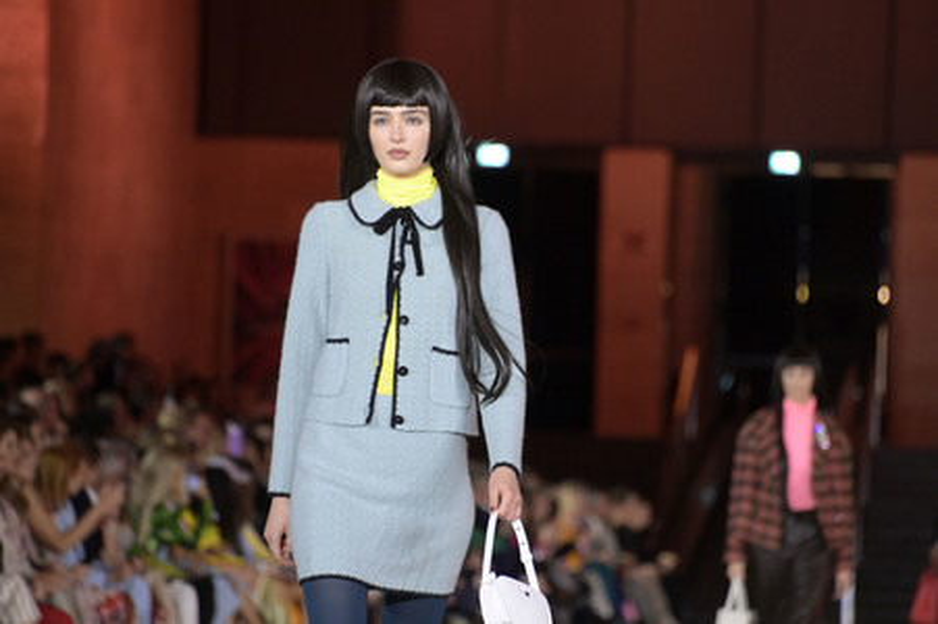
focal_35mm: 250
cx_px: 469
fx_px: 6509
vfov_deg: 5.5
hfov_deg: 8.2
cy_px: 312
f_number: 5.6
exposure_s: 1/200
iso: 8000
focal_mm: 250
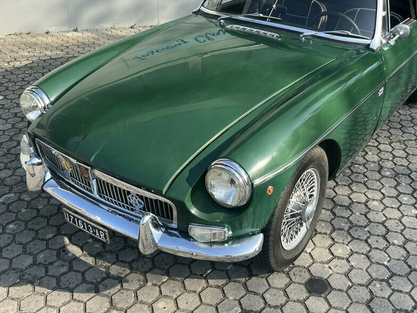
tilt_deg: -23.6
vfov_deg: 35.6
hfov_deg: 46.6
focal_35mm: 40
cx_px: 243
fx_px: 482
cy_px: 103
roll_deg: -1.8
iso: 50
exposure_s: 1/1056
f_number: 1.6
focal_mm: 5.1
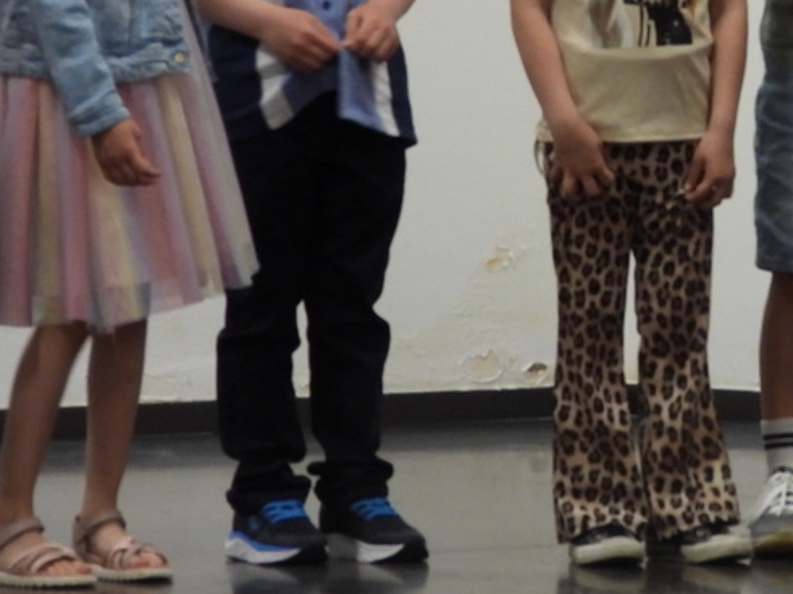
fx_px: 7558
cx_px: 846
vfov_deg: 4.5
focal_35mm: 330
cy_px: 26
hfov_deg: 6.0
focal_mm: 24.3
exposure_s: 1/30
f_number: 4
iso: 400
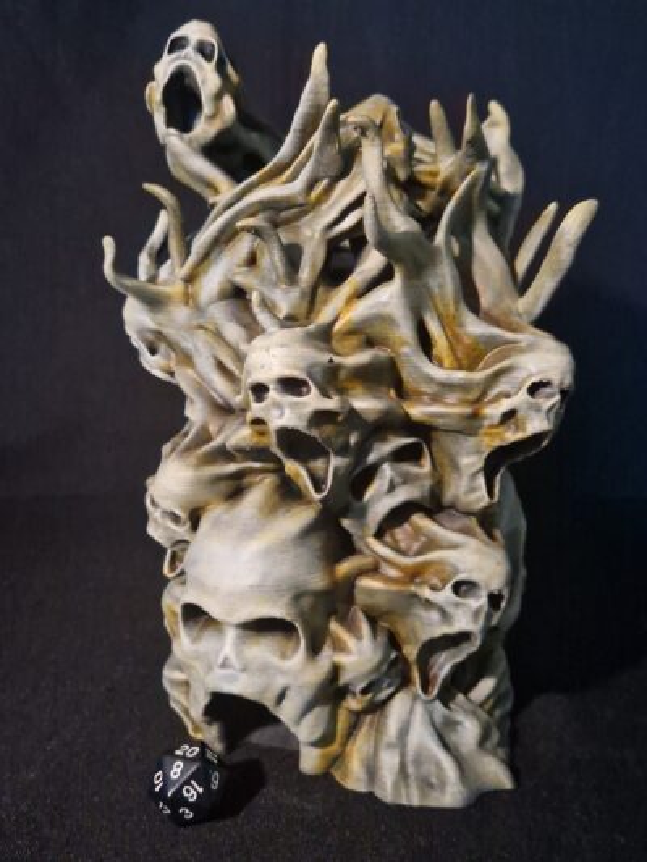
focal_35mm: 23
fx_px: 573
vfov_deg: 73.9
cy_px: 431
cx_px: 324
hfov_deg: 58.9
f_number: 1.8
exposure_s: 1/17
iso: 500
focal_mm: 5.4
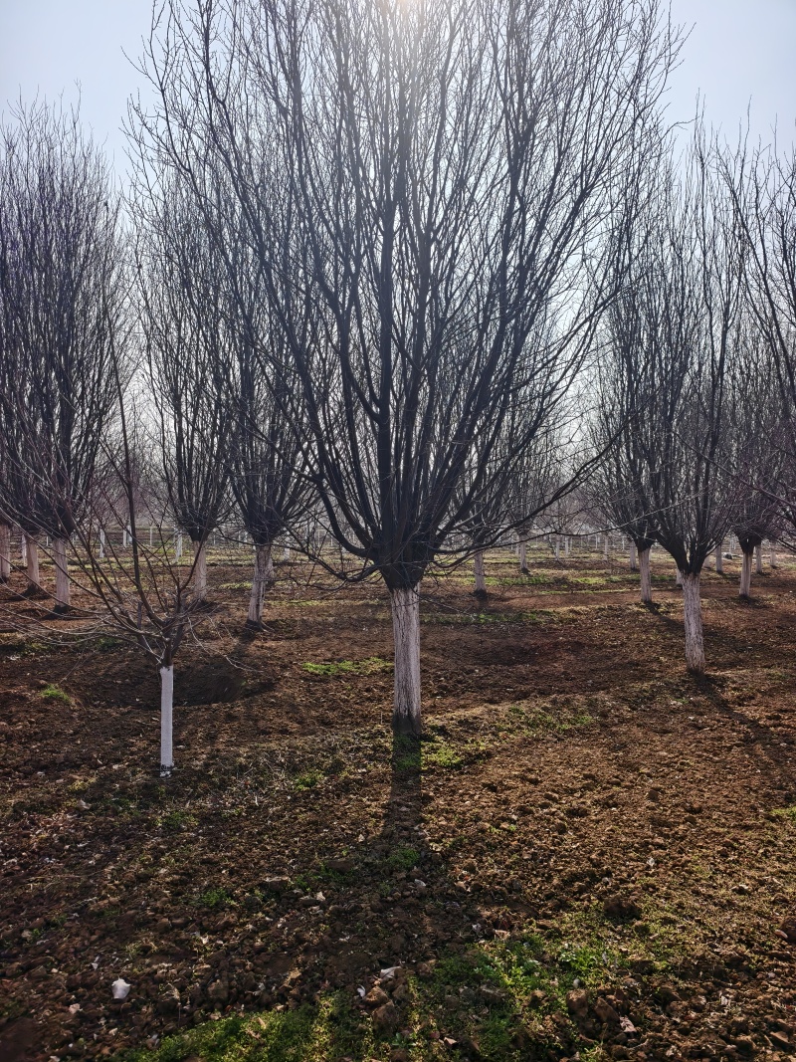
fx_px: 705
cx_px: 398
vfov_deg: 73.9
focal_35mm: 23
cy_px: 531
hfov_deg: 58.9
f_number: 1.57
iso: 72
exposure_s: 1/4950
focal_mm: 5.6
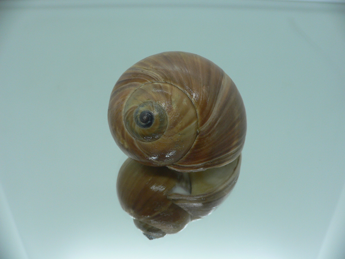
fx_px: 349
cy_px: 130
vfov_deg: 40.7
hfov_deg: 52.6
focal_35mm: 35
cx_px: 172
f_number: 2.8
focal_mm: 4.6
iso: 100
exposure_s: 1/60
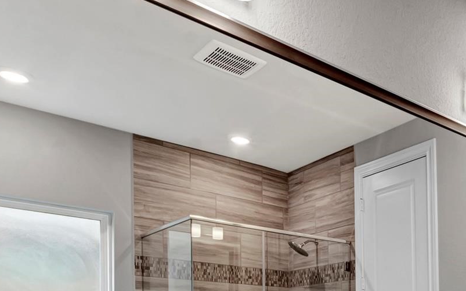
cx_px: 485
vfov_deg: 28.6
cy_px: 346
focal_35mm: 39
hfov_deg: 42.2
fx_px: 495
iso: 200
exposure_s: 1/30
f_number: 8
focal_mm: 10
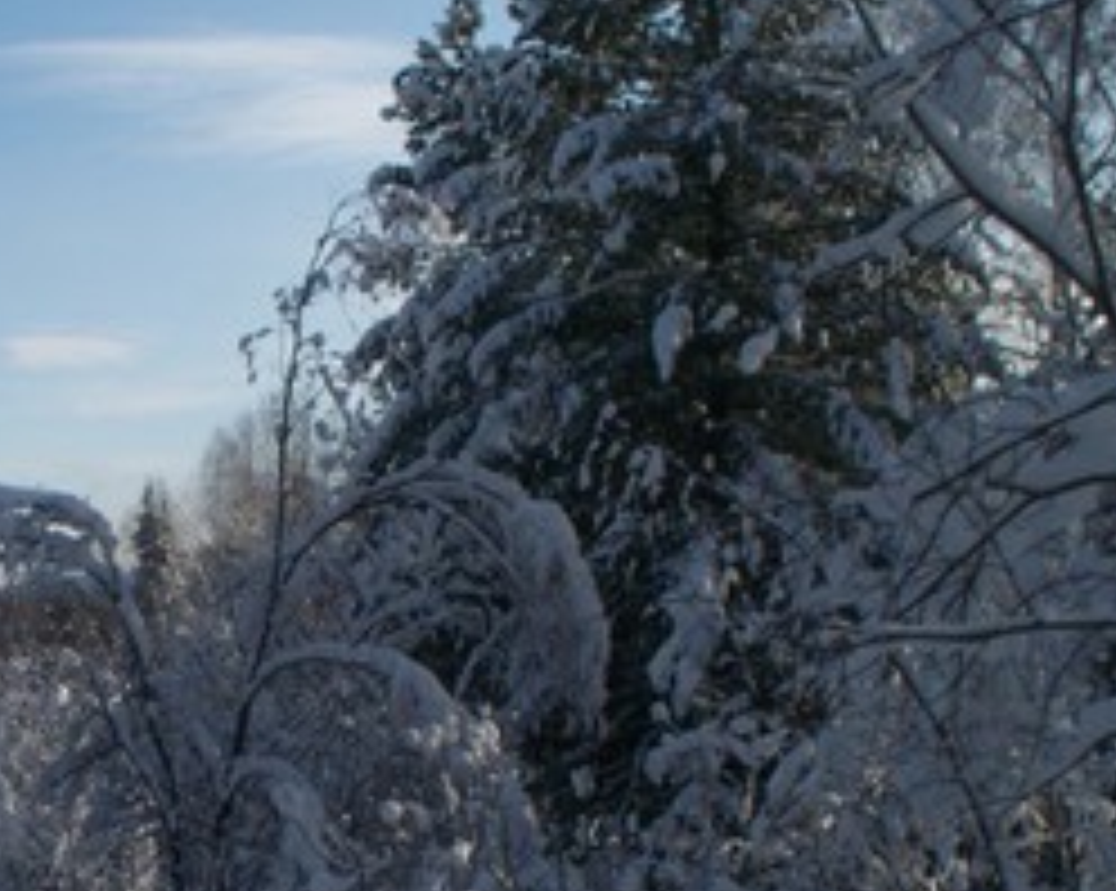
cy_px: 655
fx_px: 2277
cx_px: 81
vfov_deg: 22.0
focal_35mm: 69
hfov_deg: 26.5
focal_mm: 7.54
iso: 80
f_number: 4.8
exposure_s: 1/500
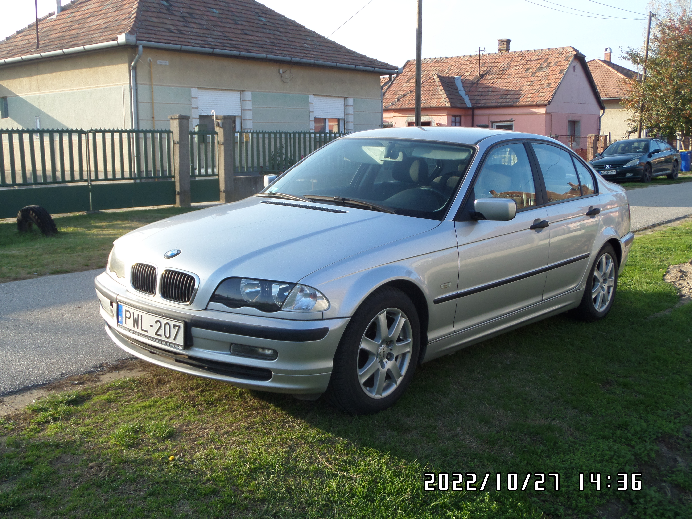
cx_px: 346
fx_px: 820
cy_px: 260
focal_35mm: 41
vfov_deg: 35.1
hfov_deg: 45.8
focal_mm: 6.8
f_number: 3.6
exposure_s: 1/180
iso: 80
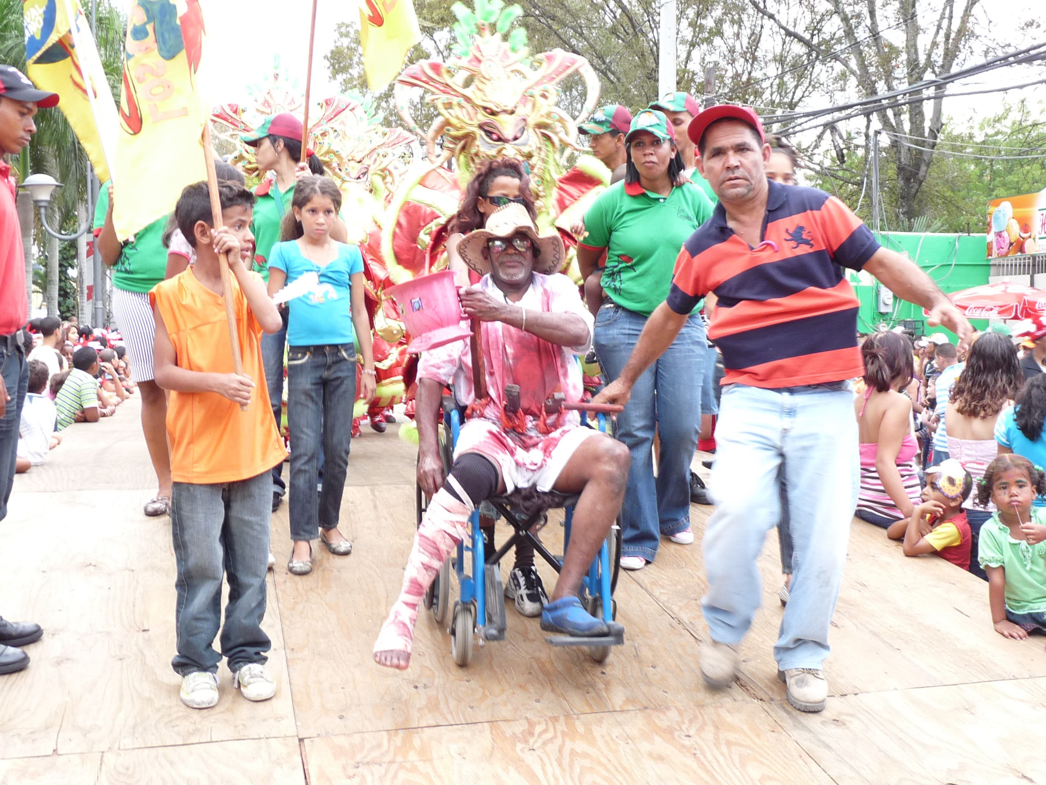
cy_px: 392
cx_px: 523
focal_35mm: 42
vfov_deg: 34.3
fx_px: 1269
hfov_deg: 44.8
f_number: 3
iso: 125
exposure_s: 1/30
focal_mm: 5.3
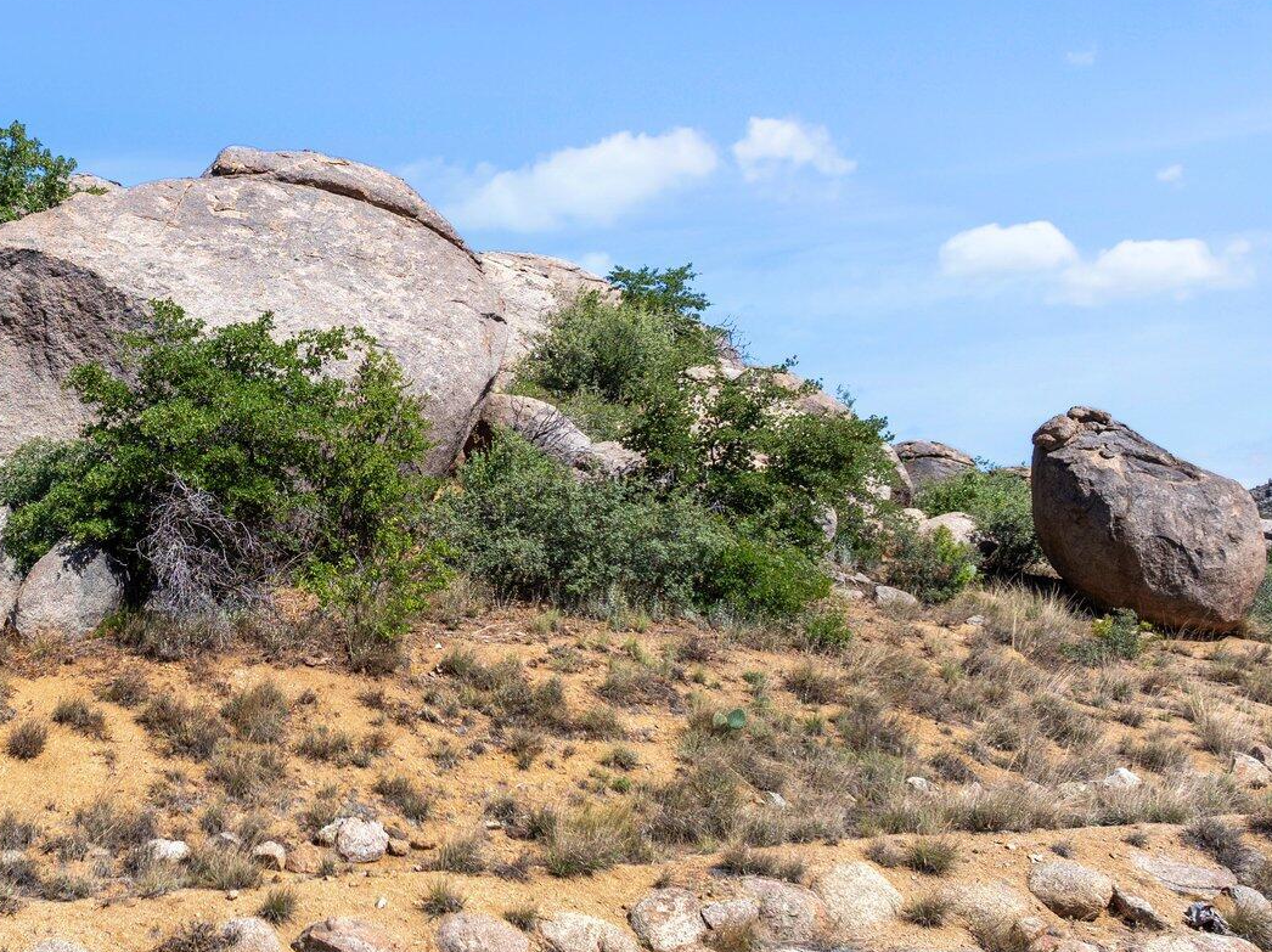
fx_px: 1726
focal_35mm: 47
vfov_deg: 30.8
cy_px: 525
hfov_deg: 39.1
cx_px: 275
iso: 100
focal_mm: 12.29
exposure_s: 1/120
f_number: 2.8
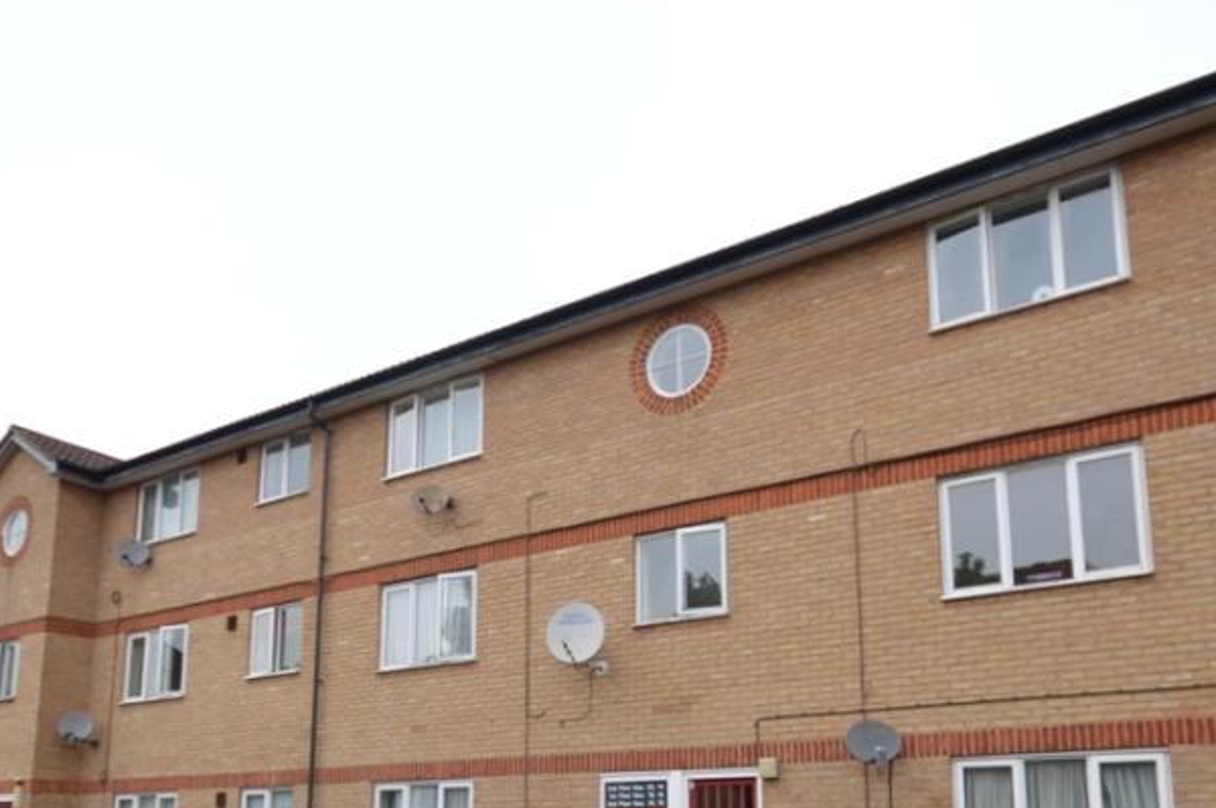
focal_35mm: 29
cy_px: 665
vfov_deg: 42.0
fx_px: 993
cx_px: 653
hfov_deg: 62.9
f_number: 7.1
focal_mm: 11.5
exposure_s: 1/200
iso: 100
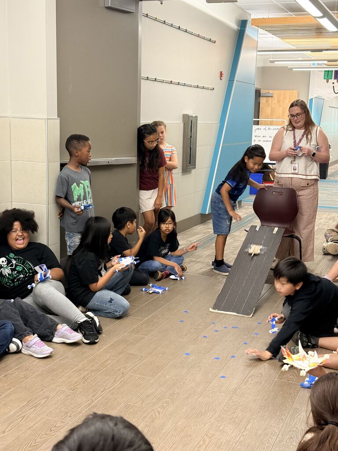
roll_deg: -2.2
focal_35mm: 48
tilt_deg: -9.0
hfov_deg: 30.3
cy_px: 226
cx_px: 169
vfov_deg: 39.7
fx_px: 625
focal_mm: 6.76
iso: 200
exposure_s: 1/40
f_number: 1.78
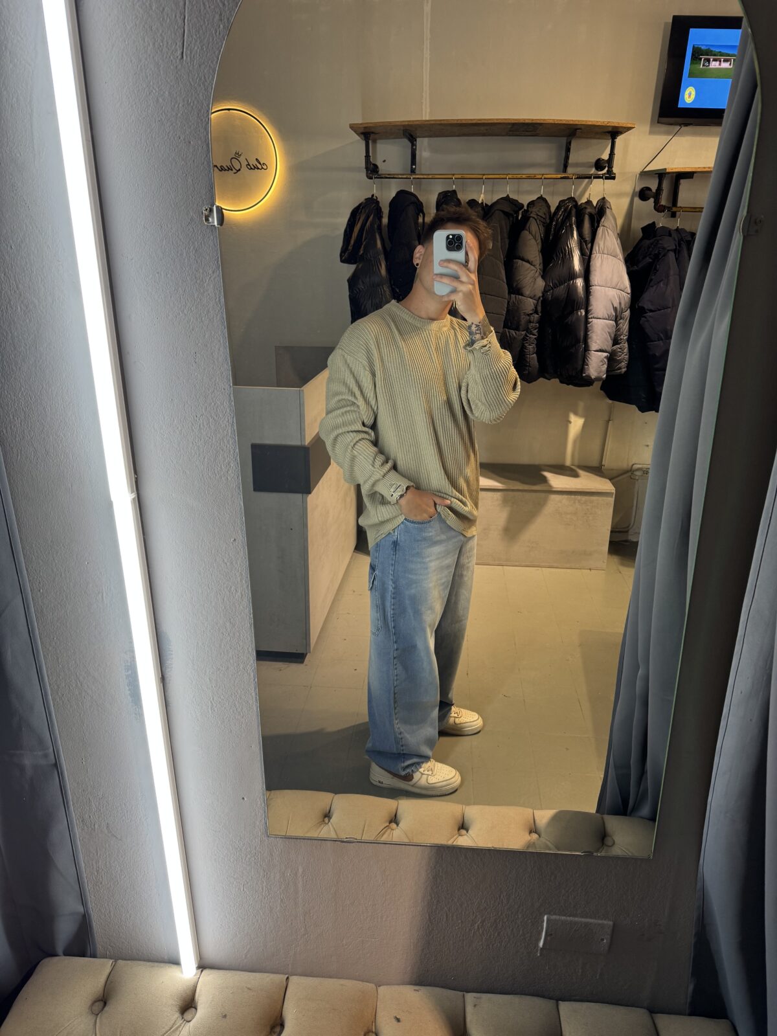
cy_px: 518
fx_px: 718
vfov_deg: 71.6
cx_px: 388
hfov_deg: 56.8
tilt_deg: -20.6
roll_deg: -0.2
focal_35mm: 24
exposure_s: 1/100
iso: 160
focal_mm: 6.76
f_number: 1.78
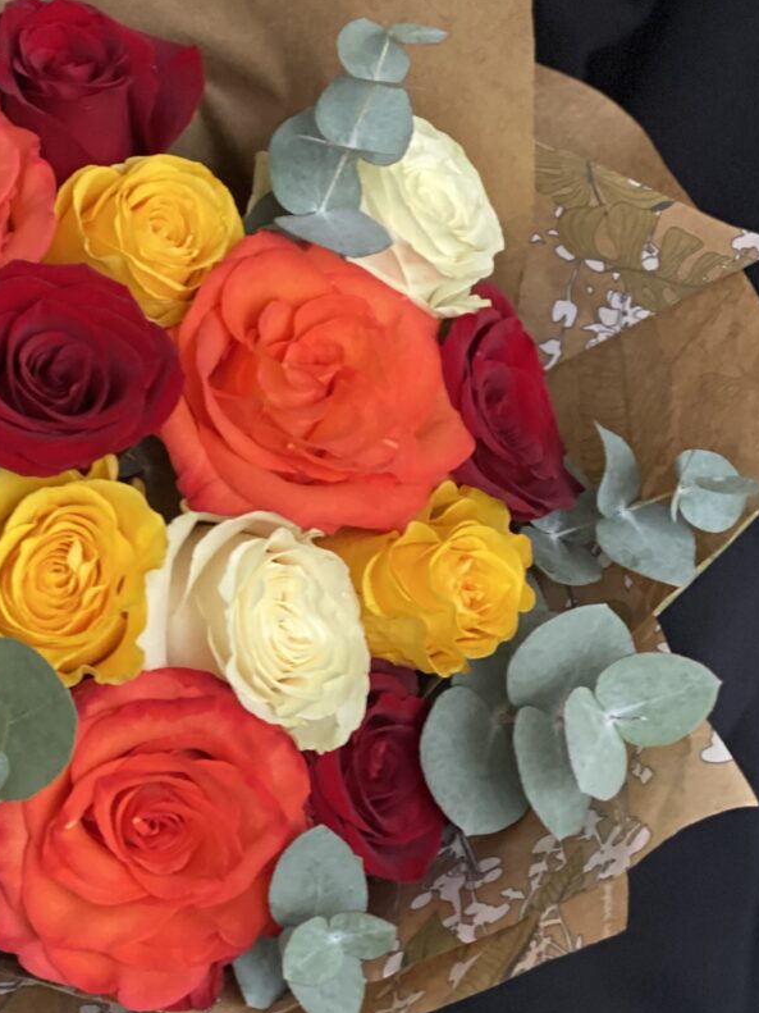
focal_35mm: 101
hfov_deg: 14.5
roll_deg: +2.5
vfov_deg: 19.4
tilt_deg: -16.4
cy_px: 402
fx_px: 2954
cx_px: 88
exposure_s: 1/25
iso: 400
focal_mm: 6
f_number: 2
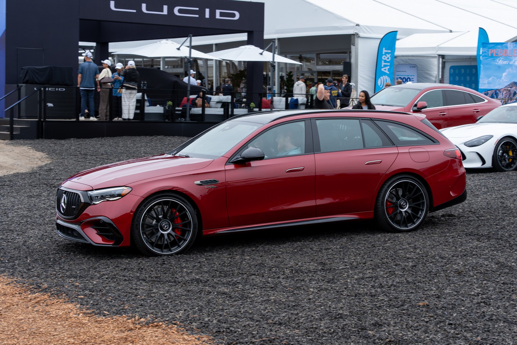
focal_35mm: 72
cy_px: 172
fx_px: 1032
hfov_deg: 28.1
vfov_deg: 19.0
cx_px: 290
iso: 100
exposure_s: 1/125
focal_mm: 56
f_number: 6.3
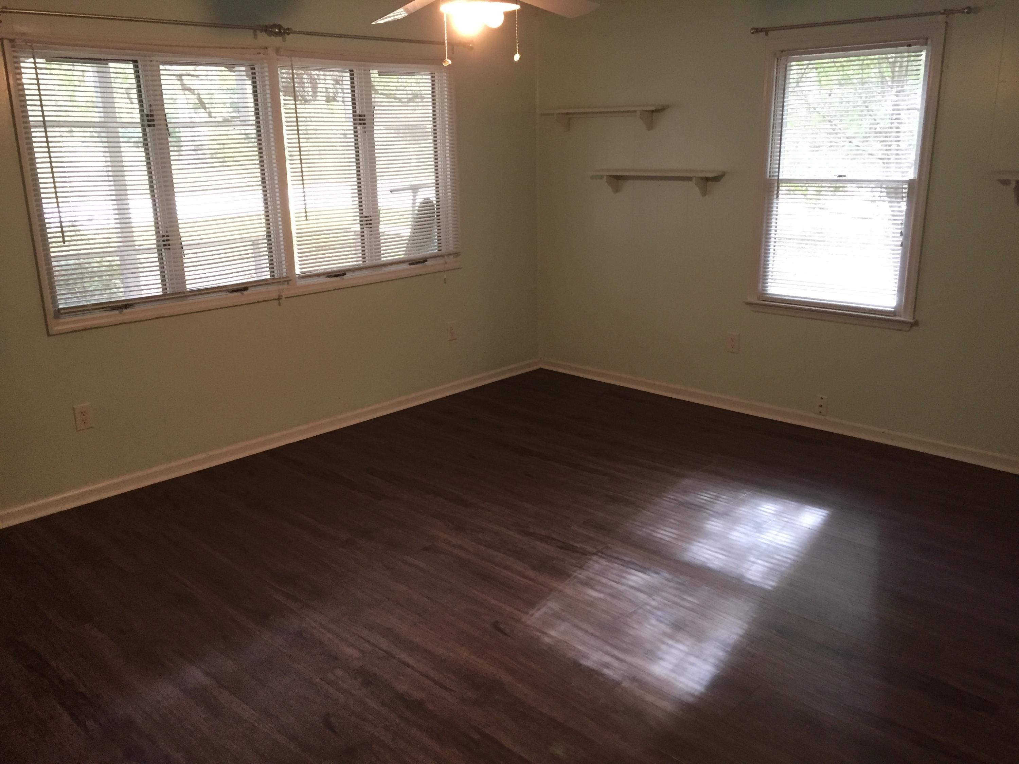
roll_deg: +0.8
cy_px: 382
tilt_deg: -17.6
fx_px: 854
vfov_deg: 48.2
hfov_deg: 61.7
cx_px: 510
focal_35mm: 29
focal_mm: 4.15
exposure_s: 1/30
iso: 200
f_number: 2.2
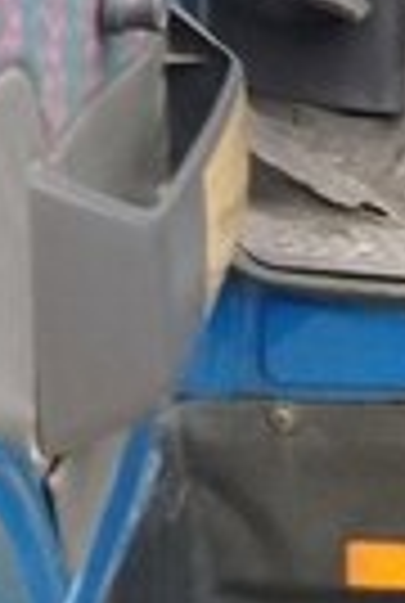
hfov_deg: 10.9
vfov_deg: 15.6
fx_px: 1998
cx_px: 698
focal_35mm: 119
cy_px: -351
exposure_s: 1/50
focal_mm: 3.3
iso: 64
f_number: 2.2
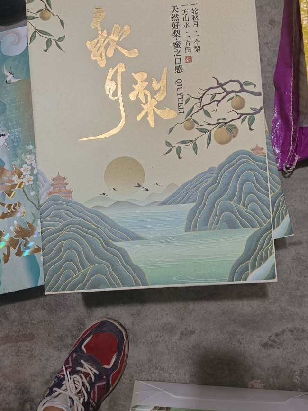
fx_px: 380
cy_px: 201
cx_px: 136
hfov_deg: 44.1
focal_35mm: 32
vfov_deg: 56.8
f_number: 1.8
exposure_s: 1/25
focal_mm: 4.05
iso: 1000
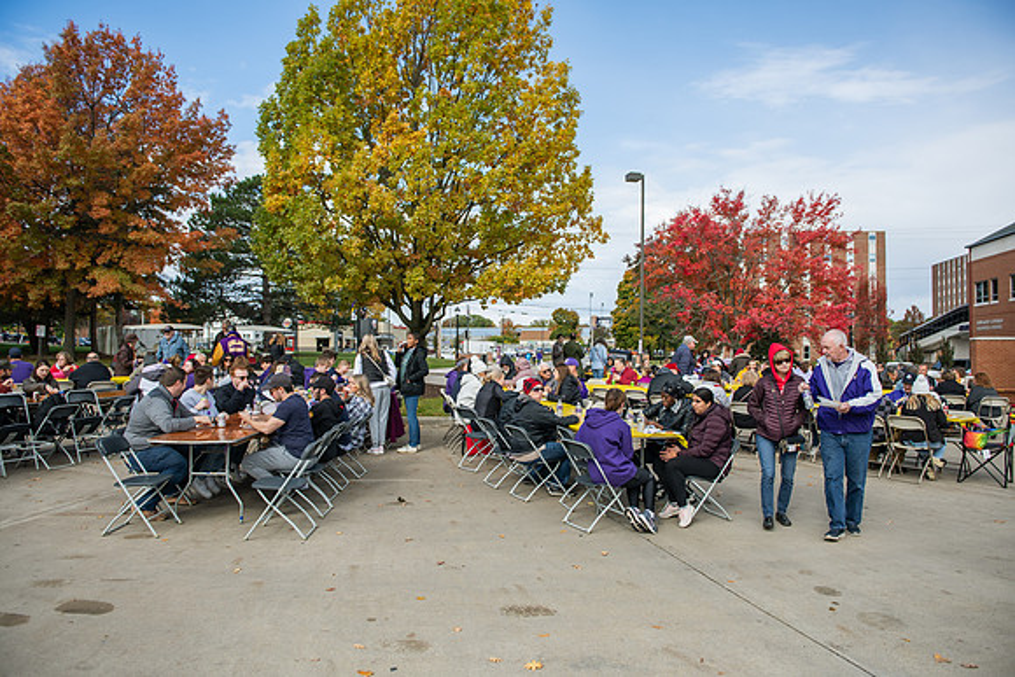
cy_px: 338
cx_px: 508
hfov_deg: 69.4
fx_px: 733
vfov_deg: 49.6
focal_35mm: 26
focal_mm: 26
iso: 100
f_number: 3.5
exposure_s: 1/640
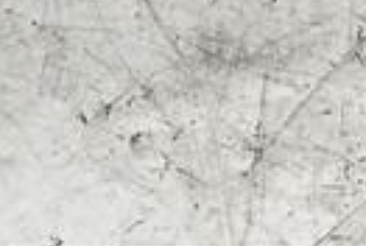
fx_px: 2476
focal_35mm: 243
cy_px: -422
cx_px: 20
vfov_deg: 5.4
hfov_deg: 8.4
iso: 100
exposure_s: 1/50
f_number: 1.78
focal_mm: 6.86
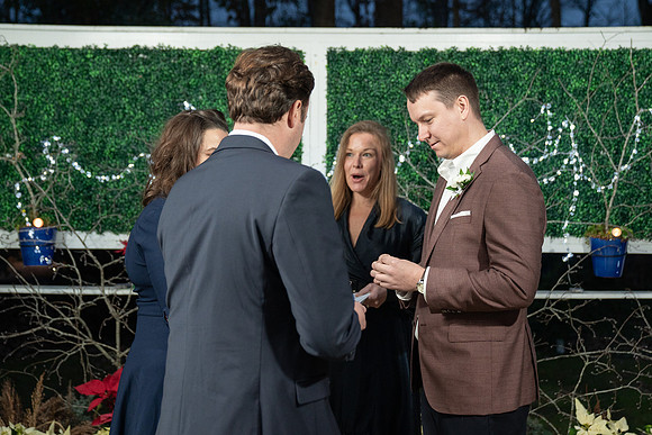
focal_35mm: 56
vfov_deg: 24.4
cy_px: 207
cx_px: 337
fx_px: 1006
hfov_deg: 35.9
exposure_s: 1/100
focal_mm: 44
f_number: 2.8
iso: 2000
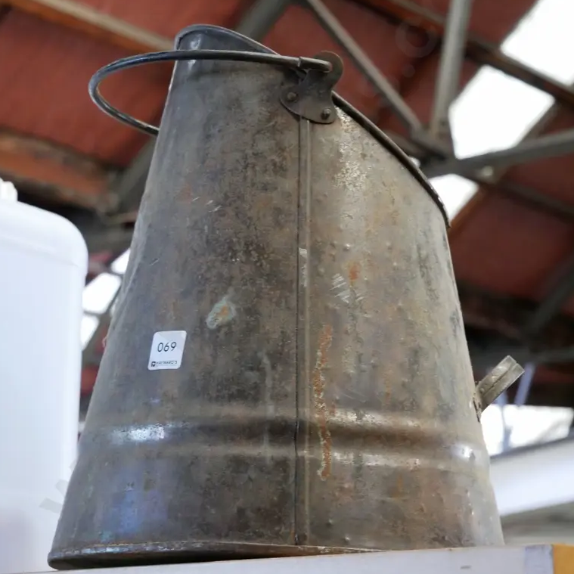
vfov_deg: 18.6
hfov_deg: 18.7
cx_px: 286
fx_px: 1745
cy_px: 209
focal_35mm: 93
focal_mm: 39
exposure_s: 1/100
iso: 3200
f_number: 5.4
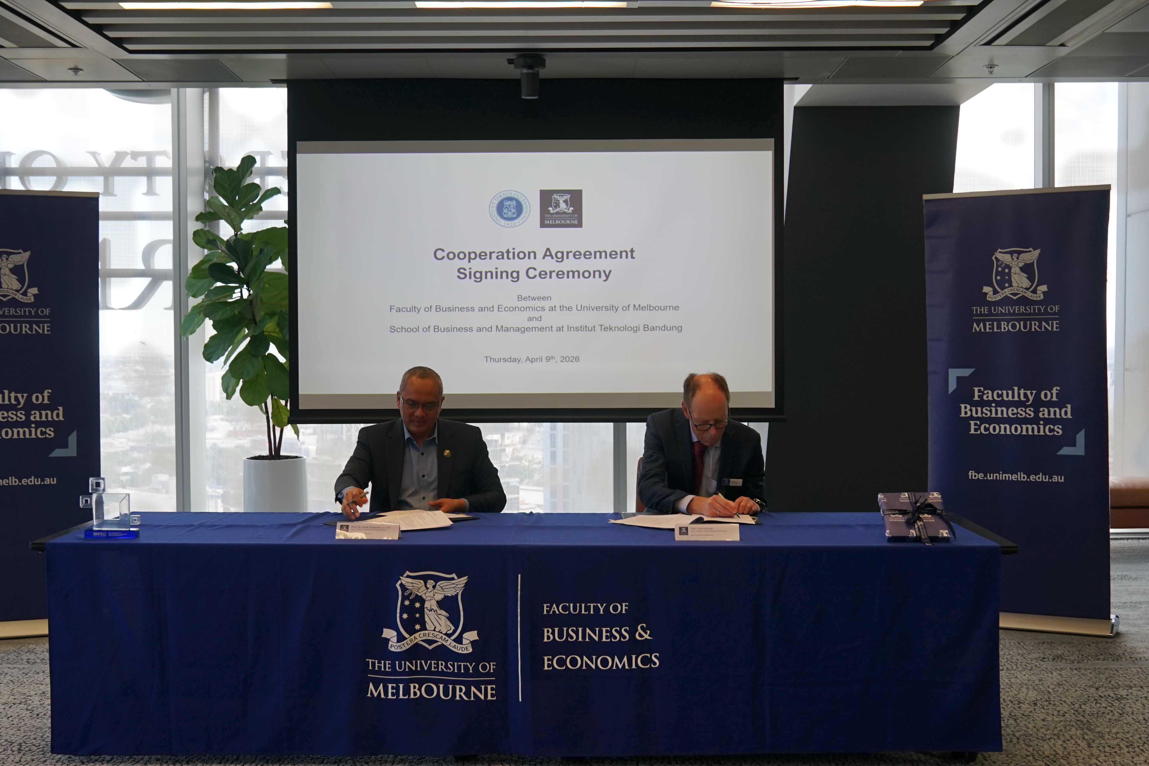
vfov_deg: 31.9
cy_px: 383
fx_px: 1340
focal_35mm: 42
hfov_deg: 46.4
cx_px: 574
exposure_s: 1/60
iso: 160
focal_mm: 28
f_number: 4
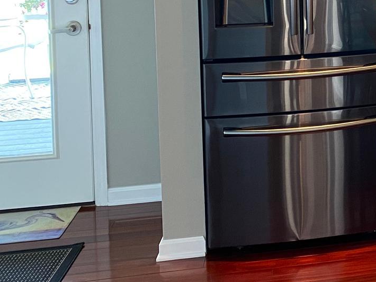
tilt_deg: -3.3
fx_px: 814
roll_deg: +1.2
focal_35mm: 75
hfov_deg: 22.9
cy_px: -52
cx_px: 499
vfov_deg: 18.6
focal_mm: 4.25
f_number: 1.8
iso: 160
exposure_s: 1/60
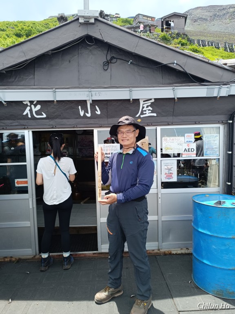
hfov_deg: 56.8
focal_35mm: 24
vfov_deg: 71.6
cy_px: 157
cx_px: 118
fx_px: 217
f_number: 1.65
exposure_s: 1/172
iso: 50
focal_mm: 6.14
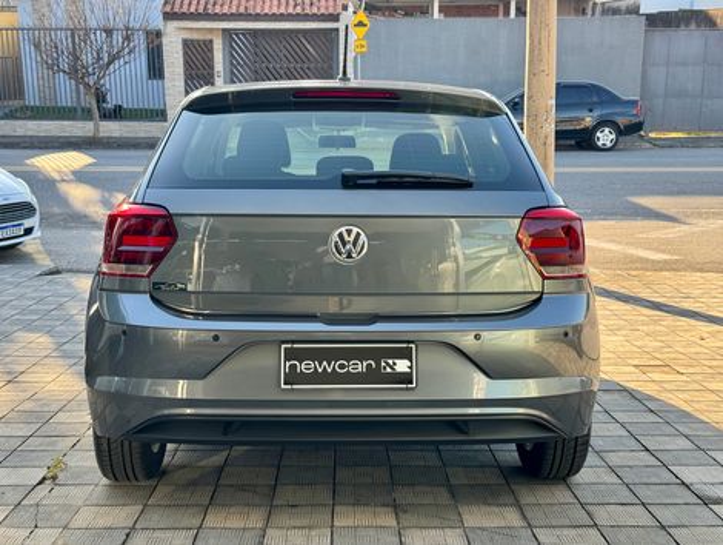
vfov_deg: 30.3
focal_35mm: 48
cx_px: 362
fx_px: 1004
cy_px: 272
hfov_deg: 39.6
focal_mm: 6.76
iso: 64
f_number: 1.78
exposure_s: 1/262
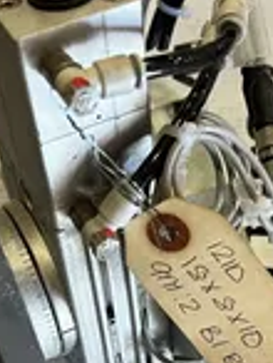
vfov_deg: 26.3
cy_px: 336
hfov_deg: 20.8
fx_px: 744
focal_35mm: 71
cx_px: 122
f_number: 1.5
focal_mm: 5.7
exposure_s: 1/60
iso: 125
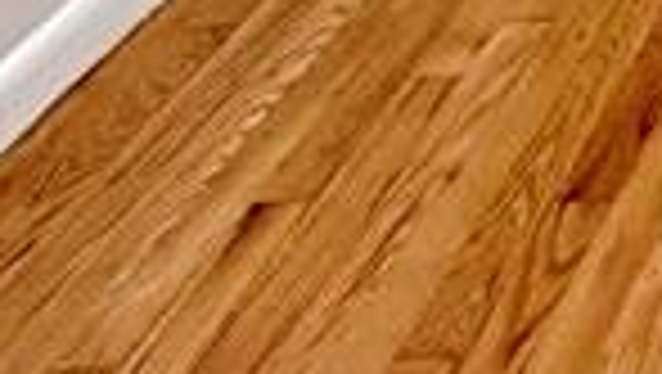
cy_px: -1023
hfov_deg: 15.3
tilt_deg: -2.4
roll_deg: +0.0
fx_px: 1862
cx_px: 1401
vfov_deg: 8.1
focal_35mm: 106
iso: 320
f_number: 2.2
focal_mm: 2.22
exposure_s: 1/68
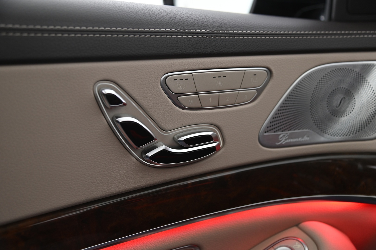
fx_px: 459
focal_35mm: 44
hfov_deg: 44.5
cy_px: 125
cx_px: 188
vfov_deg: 30.5
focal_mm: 44
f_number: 4
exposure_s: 1/10
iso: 1000
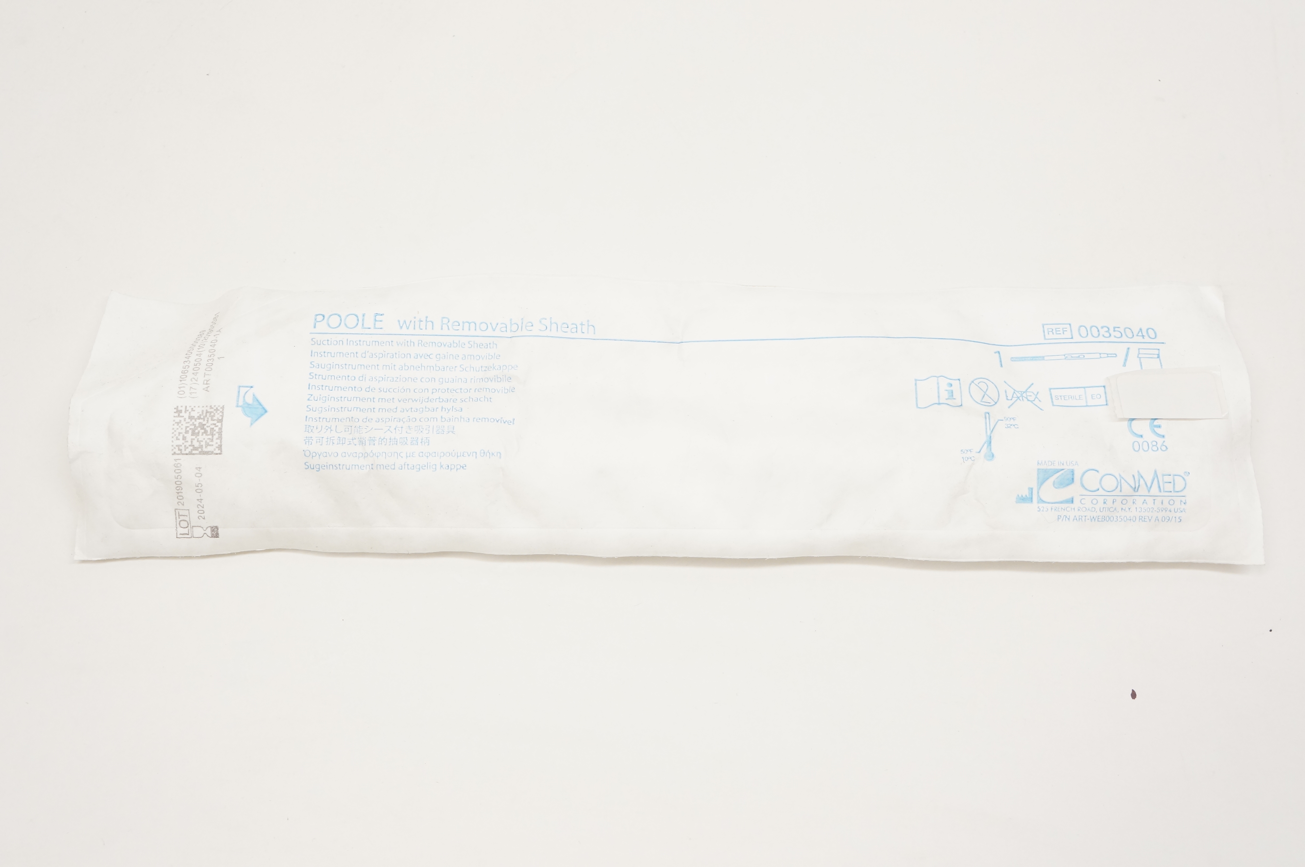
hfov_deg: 48.0
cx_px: 652
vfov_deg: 32.9
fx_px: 1467
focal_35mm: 40
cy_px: 434
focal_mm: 27
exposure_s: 1/100
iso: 800
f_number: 7.1
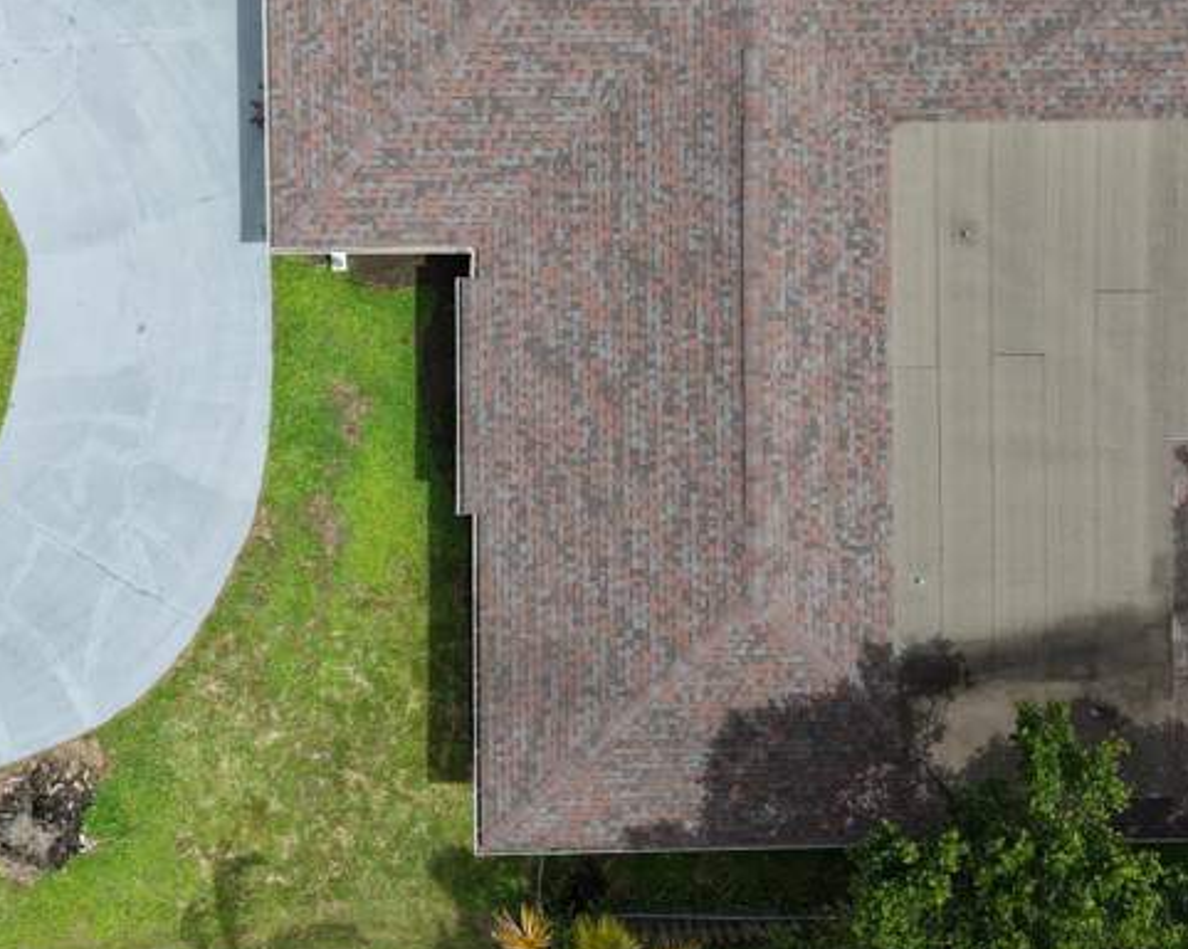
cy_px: 336
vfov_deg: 37.9
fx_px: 1370
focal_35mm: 39
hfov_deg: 46.9
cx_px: 571
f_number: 1.8
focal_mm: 8.67
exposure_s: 1/4000
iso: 110
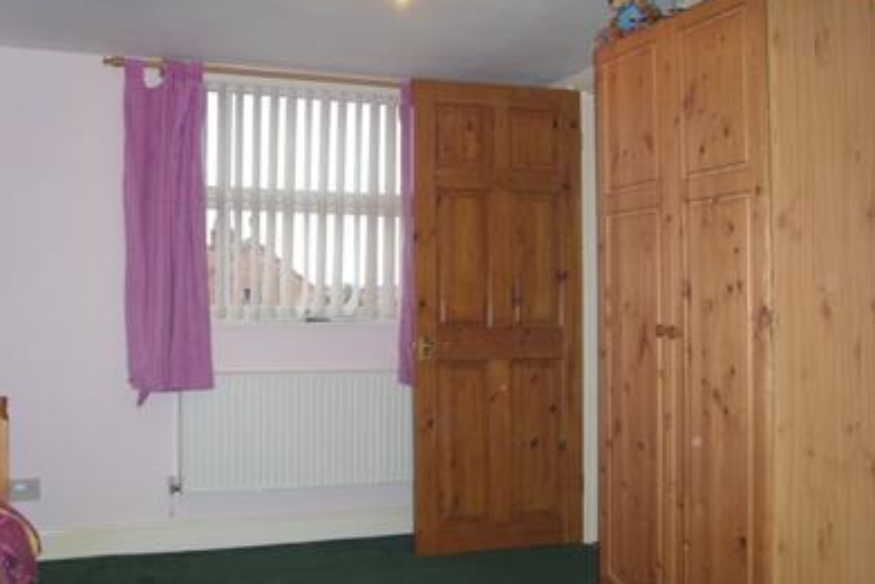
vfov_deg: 40.0
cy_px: 320
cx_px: 441
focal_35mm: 33
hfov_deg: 57.2
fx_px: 802
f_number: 3.5
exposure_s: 1/30
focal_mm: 6.3
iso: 200
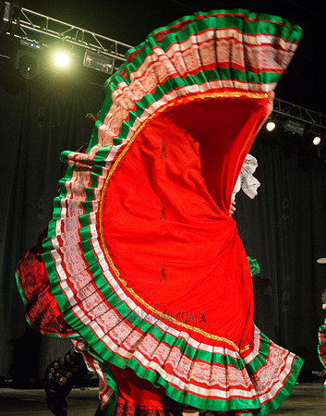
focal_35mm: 45
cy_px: 208
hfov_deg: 32.5
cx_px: 219
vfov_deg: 41.1
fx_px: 554
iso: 4000
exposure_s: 1/500
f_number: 2.8
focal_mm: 32
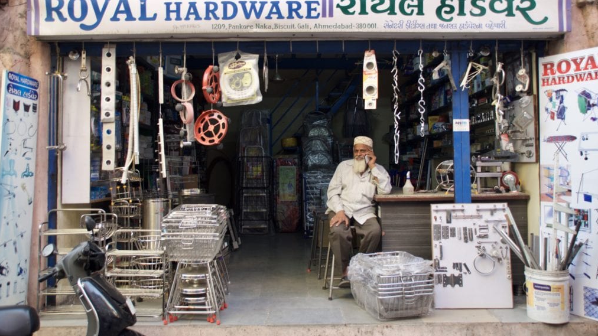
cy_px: 135
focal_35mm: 35
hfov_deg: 56.6
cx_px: 301
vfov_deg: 33.6
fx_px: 555
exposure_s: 1/60
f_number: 4
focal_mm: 22
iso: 200
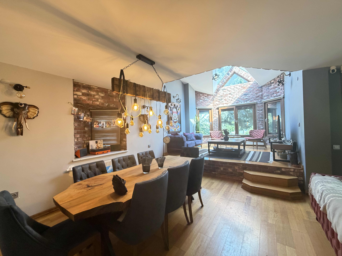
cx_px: 171
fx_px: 138
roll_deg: +3.1
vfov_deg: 85.7
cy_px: 128
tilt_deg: +1.9
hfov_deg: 102.1
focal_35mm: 14
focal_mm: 2.22
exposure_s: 1/60
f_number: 2.2
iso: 400
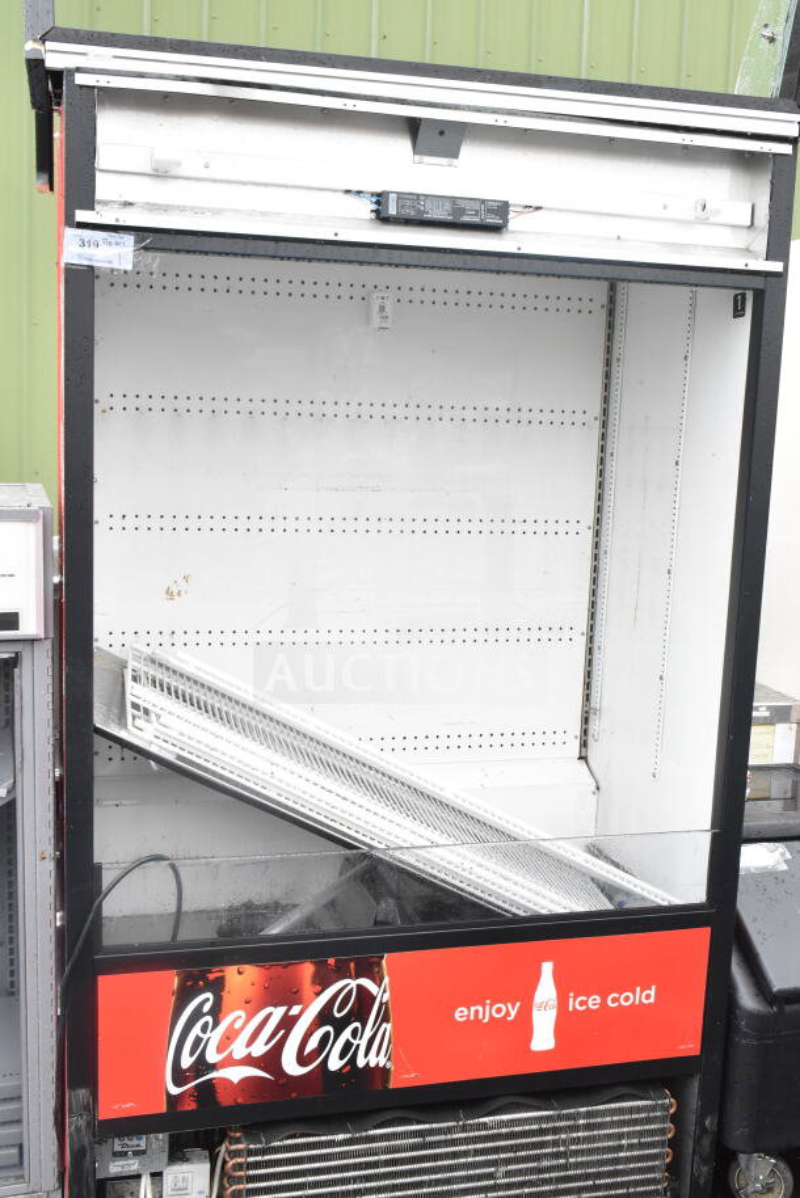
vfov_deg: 51.3
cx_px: 400
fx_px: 1249
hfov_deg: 35.5
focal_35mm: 38
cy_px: 599
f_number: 9
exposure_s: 1/320
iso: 1600
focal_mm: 25
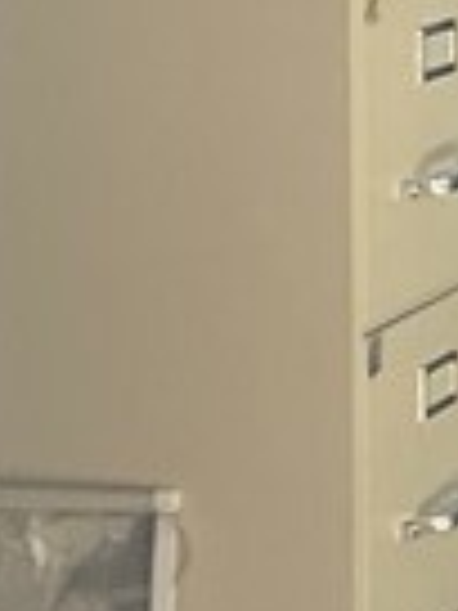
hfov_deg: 6.4
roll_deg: -0.1
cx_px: 1190
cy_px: -9
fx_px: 3846
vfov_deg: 9.0
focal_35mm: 218
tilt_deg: -6.1
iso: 25
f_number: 1.8
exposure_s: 1/100
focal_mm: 3
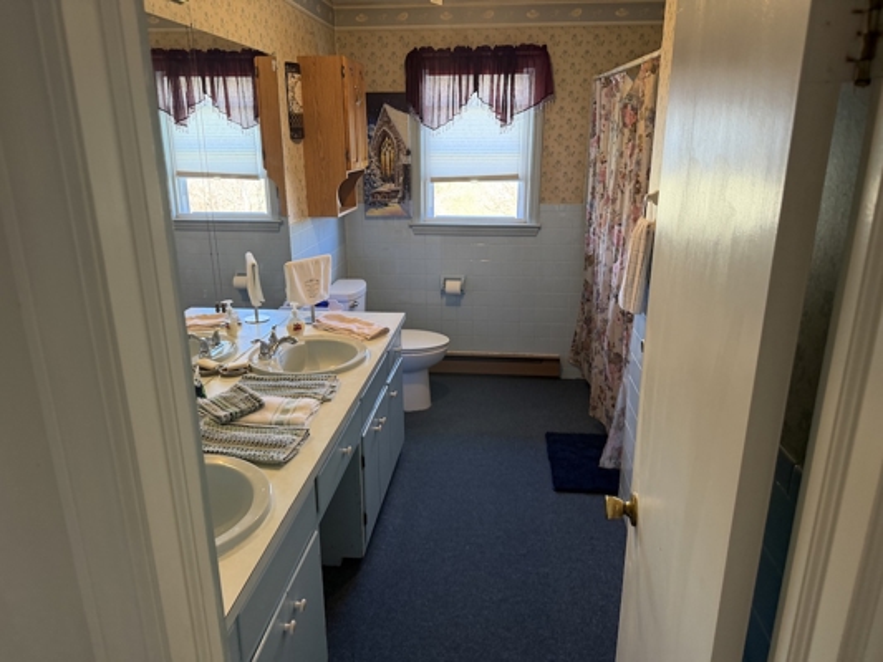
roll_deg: +0.5
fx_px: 612
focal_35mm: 24
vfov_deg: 56.8
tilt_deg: -17.0
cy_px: 331
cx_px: 442
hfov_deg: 71.6
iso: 250
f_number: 1.78
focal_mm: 6.76
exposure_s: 1/60
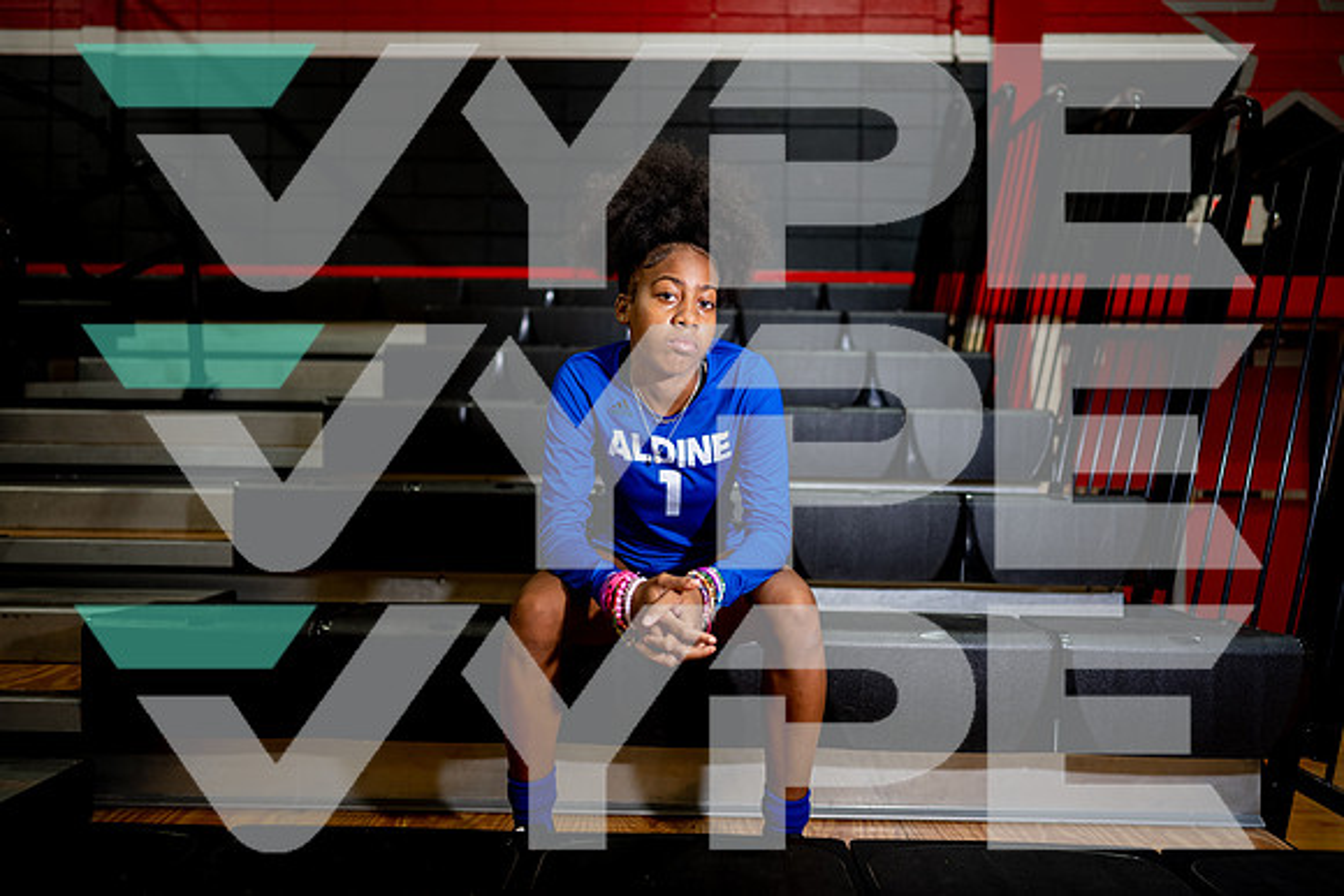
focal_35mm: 24
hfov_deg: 73.7
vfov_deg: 53.2
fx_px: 896
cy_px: 448
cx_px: 672
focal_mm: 24
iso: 200
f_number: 1.4
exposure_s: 1/320
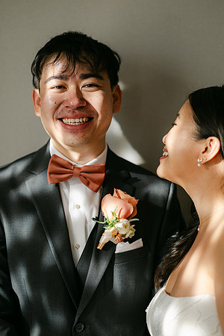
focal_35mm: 85
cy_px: 168
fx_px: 793
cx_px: 112
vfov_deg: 23.9
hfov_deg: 16.1
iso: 110
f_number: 1.8
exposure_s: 1/320
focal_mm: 85
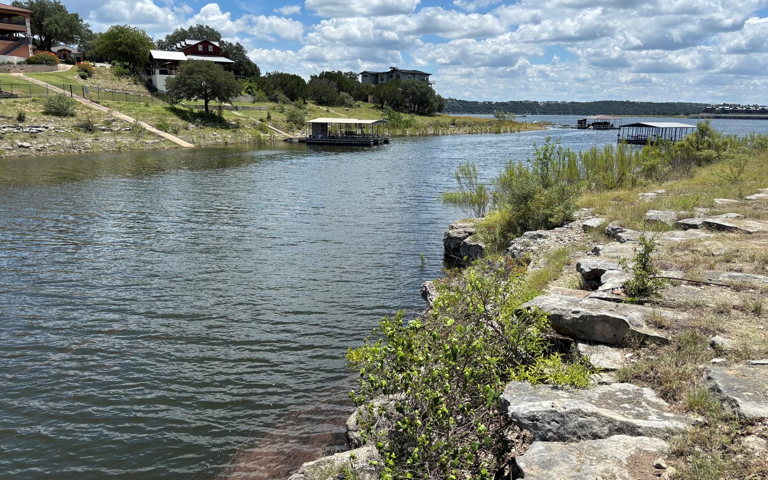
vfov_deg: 44.5
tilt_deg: -12.9
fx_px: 586
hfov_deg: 66.5
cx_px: 384
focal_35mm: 28
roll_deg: -1.1
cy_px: 243
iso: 50
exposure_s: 1/3106
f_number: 1.6
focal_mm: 5.96
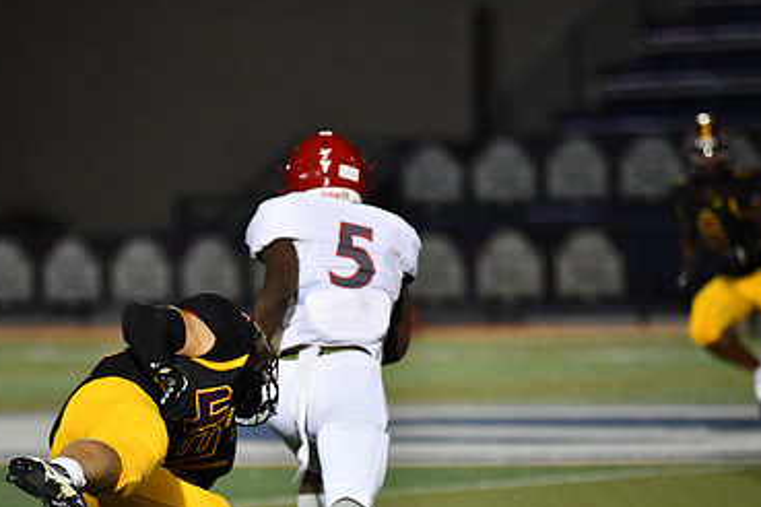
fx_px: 6637
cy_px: 391
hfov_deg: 6.6
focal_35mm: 314
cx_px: 303
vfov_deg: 4.4
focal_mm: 200
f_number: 2.8
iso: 6400
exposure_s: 1/3200
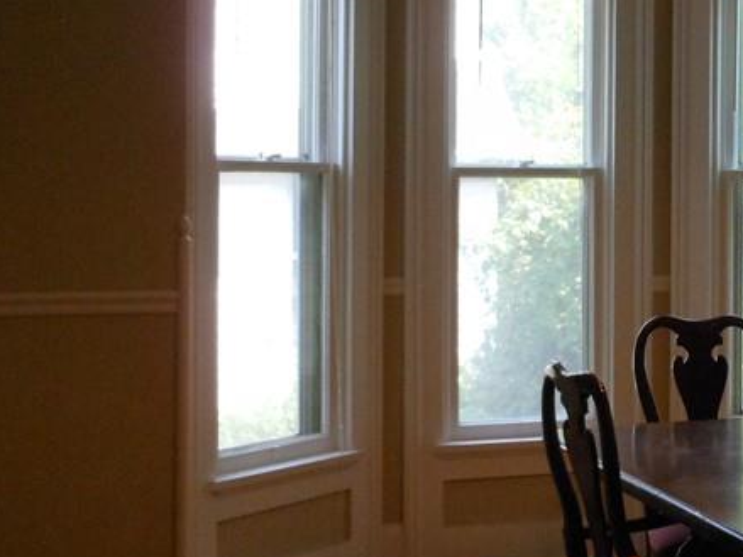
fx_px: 1652
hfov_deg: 24.2
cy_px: 203
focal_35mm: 77
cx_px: 750
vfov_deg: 19.1
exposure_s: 1/125
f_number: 4
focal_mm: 5.9
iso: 400
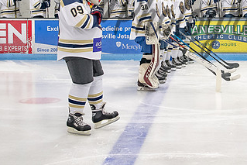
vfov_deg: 14.8
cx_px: 193
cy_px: 10
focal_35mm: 91
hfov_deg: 22.1
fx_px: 625
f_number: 5
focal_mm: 28
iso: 1600
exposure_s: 1/250
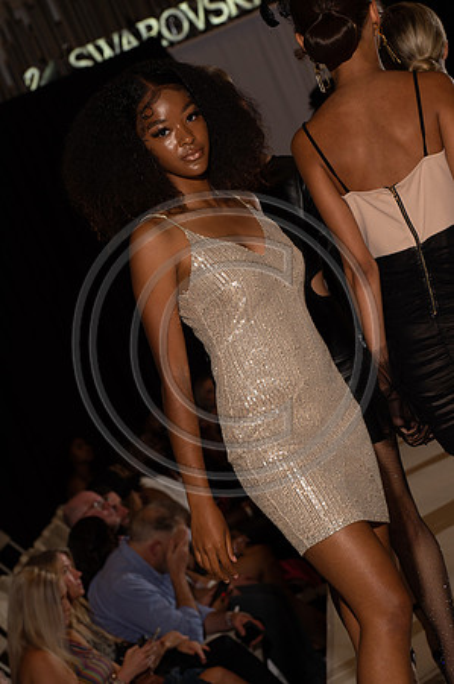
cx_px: 227
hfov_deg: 10.1
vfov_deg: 15.2
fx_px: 2559
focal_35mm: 135
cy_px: 342
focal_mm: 135
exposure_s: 1/250
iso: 800
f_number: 9
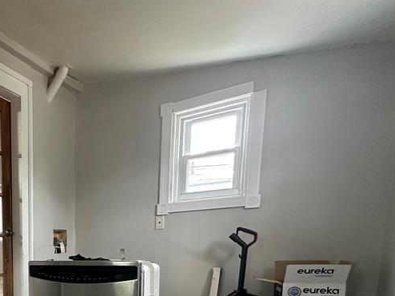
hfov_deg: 53.3
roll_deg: +0.6
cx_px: 34
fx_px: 331
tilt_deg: -7.8
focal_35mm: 29
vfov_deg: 42.2
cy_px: 292
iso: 320
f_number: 2.2
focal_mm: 2.22
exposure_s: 1/60
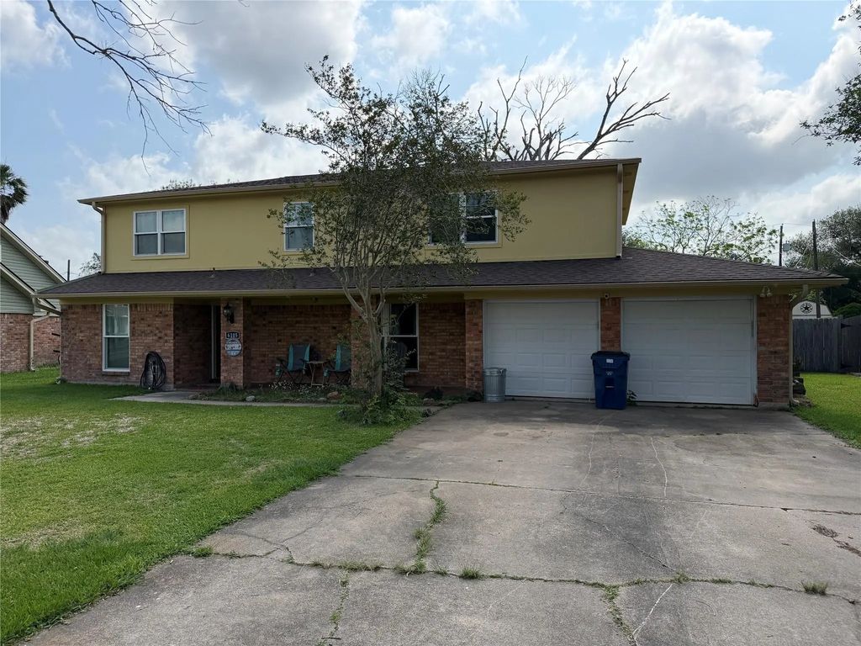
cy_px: 323
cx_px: 430
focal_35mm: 24
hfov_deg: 71.6
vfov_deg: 56.8
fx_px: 597
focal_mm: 6.76
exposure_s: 1/8130
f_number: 1.78
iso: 125
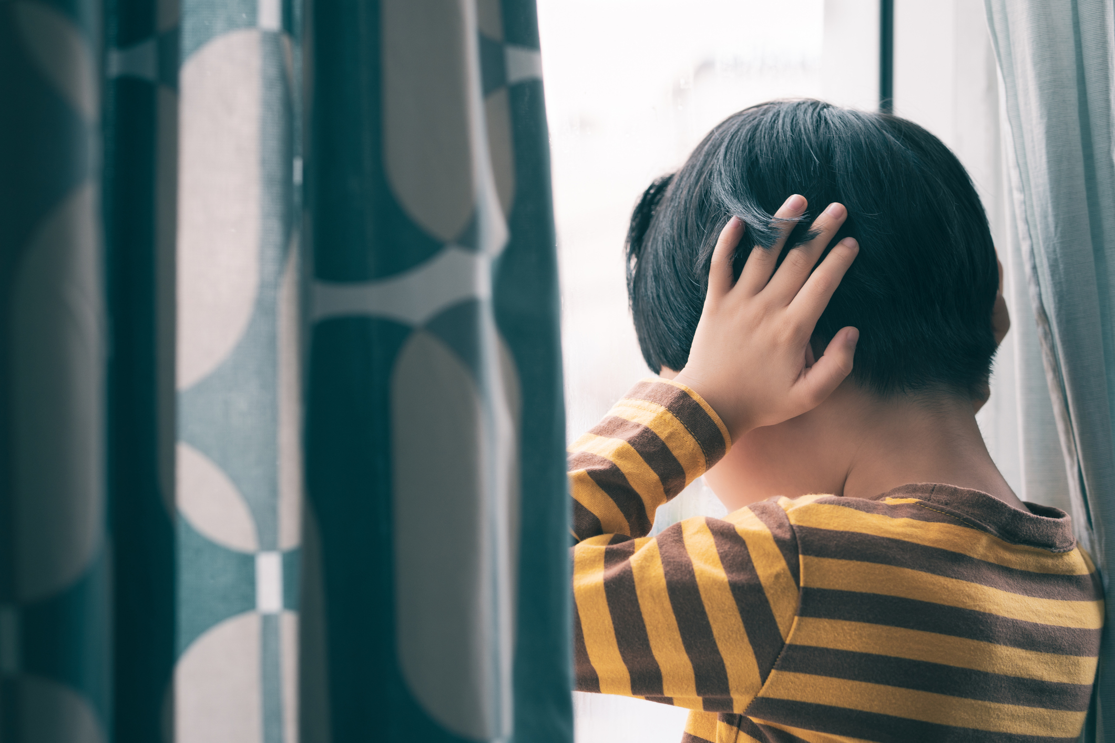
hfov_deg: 24.2
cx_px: 558
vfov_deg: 16.3
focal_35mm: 84
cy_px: 372
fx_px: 2601
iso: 100
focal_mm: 56
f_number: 2.5
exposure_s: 1/100
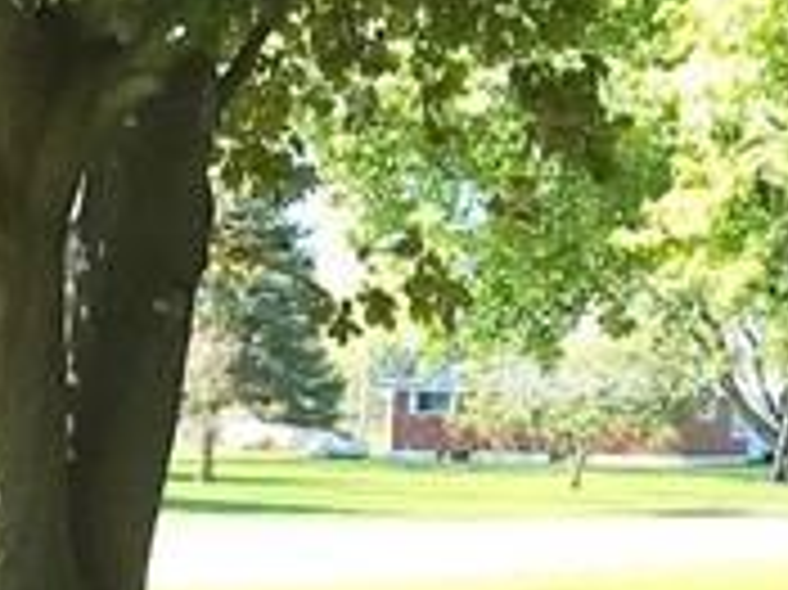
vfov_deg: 8.6
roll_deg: -1.0
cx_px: -315
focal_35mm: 164
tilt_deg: -12.0
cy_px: 1135
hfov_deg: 11.6
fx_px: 3731
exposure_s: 1/742
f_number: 1.8
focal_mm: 3.99
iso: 20
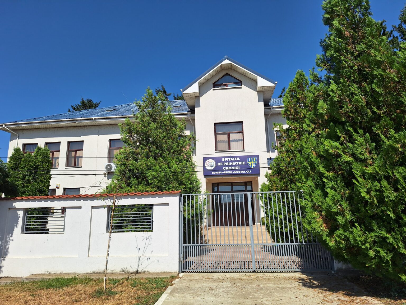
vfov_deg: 58.9
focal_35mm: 23
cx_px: 203
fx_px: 270
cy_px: 152
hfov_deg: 73.9
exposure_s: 1/4202
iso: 40
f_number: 1.8
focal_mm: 5.54
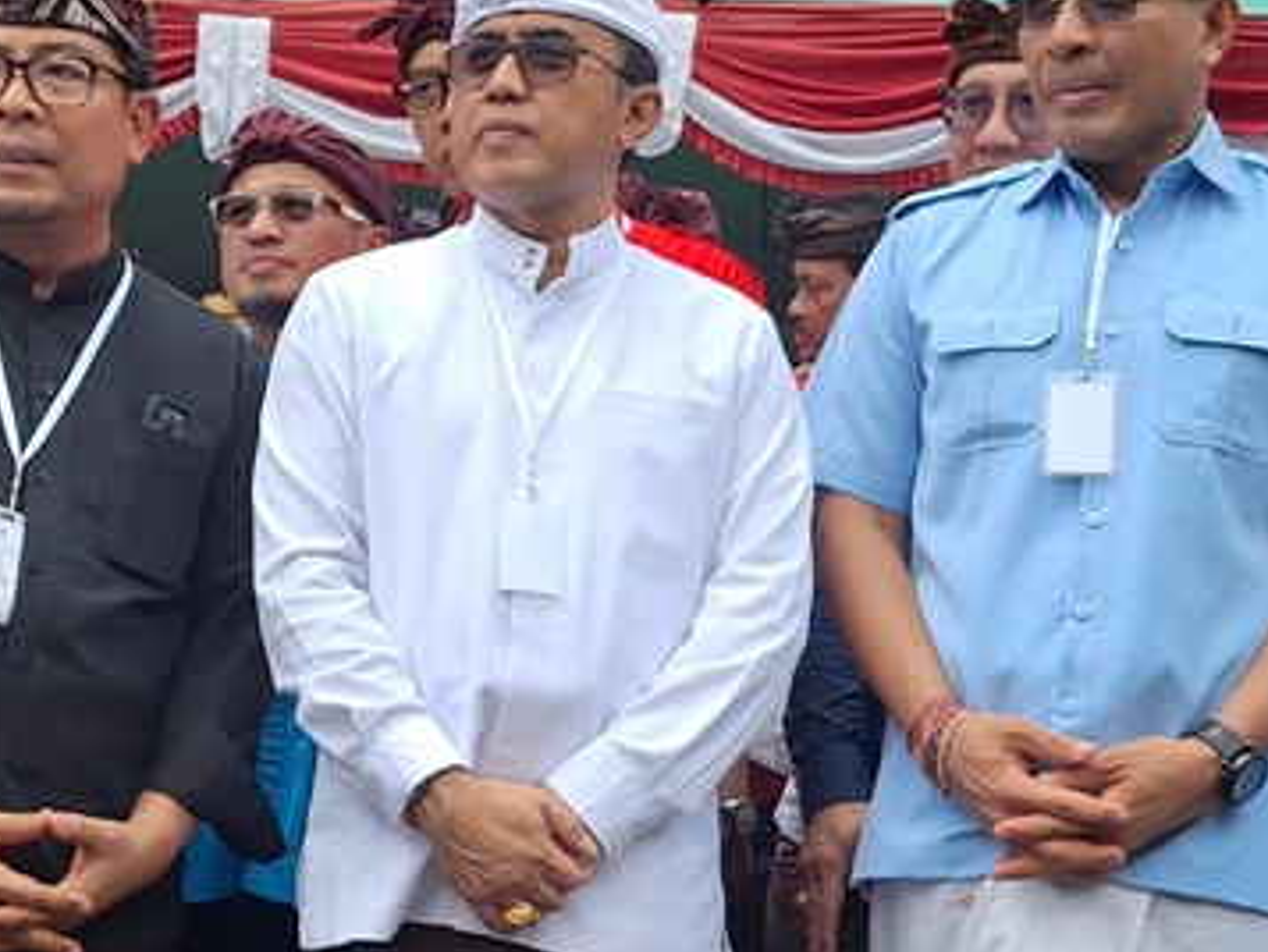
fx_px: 2418
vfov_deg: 22.1
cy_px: 703
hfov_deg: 29.1
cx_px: 881
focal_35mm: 66
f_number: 1.8
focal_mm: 5.54
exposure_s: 1/1250
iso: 40
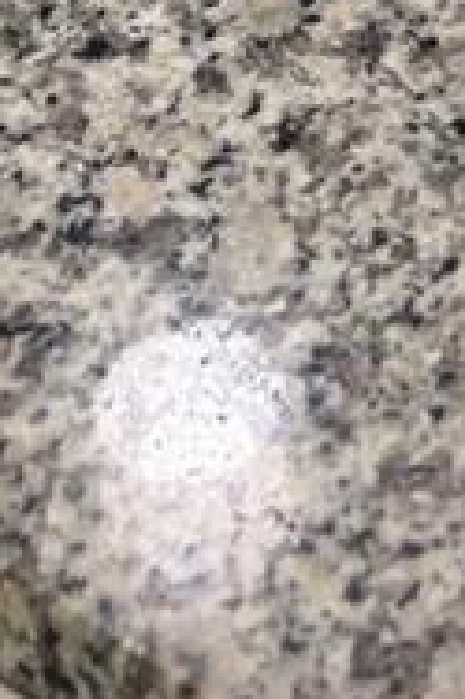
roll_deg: -1.3
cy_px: -1216
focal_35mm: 173
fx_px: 3358
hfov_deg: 7.8
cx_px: 714
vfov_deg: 9.8
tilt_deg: -22.2
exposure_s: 1/121
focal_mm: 5.96
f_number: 1.6
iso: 125
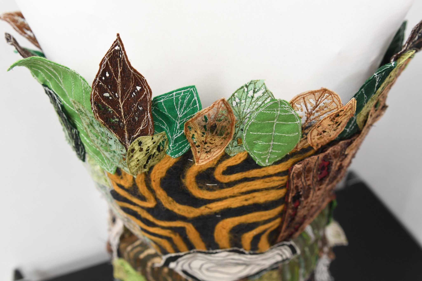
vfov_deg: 36.9
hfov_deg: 53.1
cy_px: 140
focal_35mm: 36
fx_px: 422
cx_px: 211
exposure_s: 1/50
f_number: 4
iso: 1000
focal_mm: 24
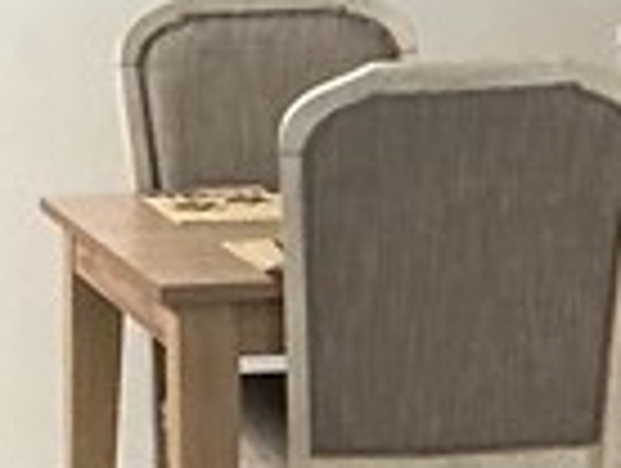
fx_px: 3864
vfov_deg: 6.9
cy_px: 162
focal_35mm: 215
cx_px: -382
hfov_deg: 8.9
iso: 160
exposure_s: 1/60
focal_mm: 3
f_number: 1.8
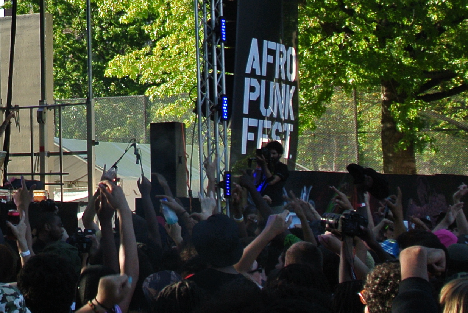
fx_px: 1223
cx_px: -92
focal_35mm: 94
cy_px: 62
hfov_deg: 20.3
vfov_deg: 14.5
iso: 100
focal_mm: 11.4
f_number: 4.5
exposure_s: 1/200
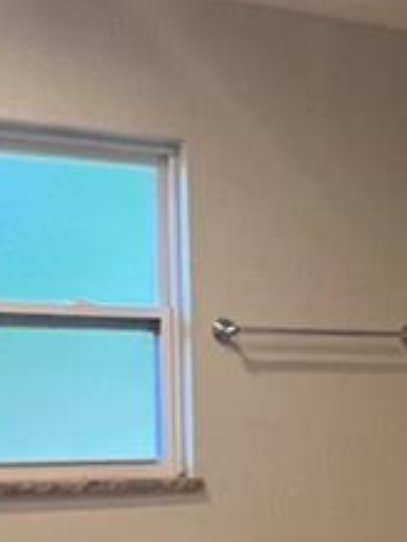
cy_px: 557
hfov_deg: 19.8
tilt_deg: -9.4
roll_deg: -0.5
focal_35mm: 72
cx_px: 412
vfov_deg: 25.5
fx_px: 1128
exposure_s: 1/60
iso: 160
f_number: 1.8
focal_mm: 1.57
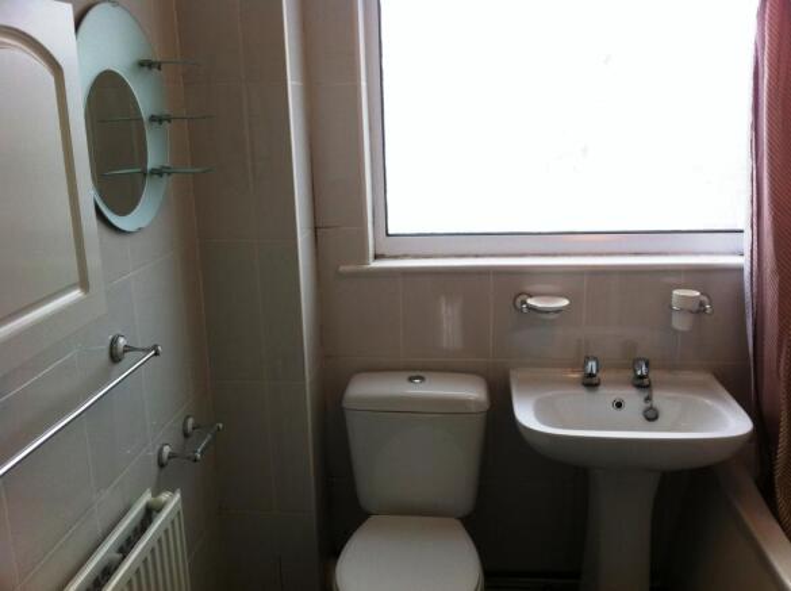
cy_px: 296
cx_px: 396
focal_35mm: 35
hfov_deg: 52.7
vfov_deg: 40.6
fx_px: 799
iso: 80
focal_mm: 3.85
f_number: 2.8
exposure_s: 1/30
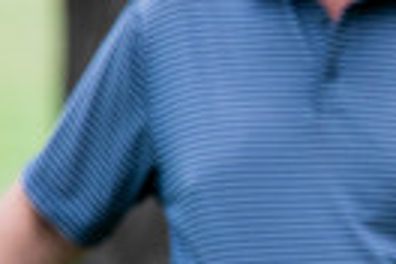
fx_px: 21745
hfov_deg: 1.0
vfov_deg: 0.7
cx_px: 831
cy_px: 172
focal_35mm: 1977
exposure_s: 1/1600
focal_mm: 300
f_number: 4
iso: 500
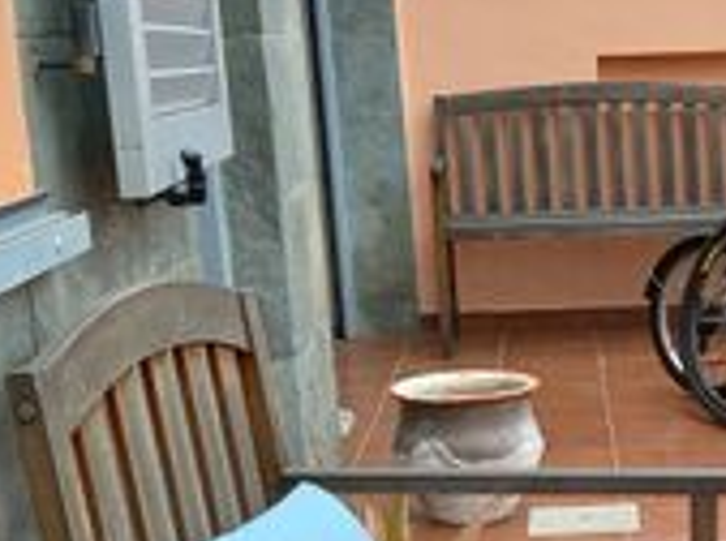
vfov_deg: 16.3
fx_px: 1863
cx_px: 786
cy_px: 498
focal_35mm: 89
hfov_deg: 21.0
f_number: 2
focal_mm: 4.6
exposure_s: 1/294
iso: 25
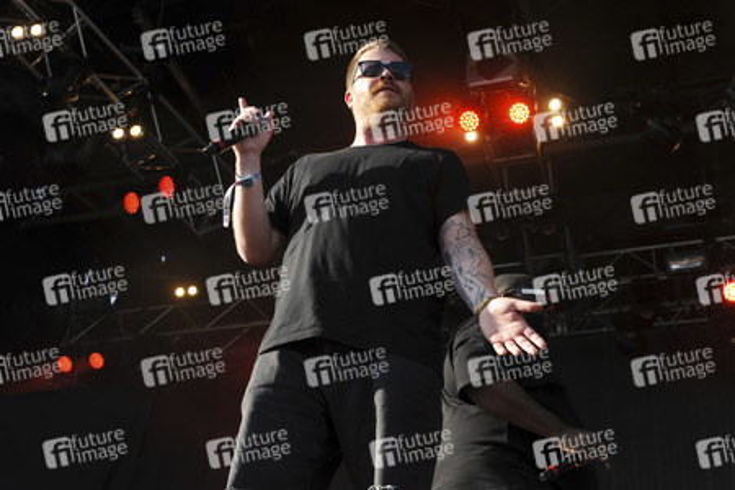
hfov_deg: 39.6
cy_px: 245
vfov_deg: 27.0
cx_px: 368
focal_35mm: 50
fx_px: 1021
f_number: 5.6
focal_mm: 50
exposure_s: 1/500
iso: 400
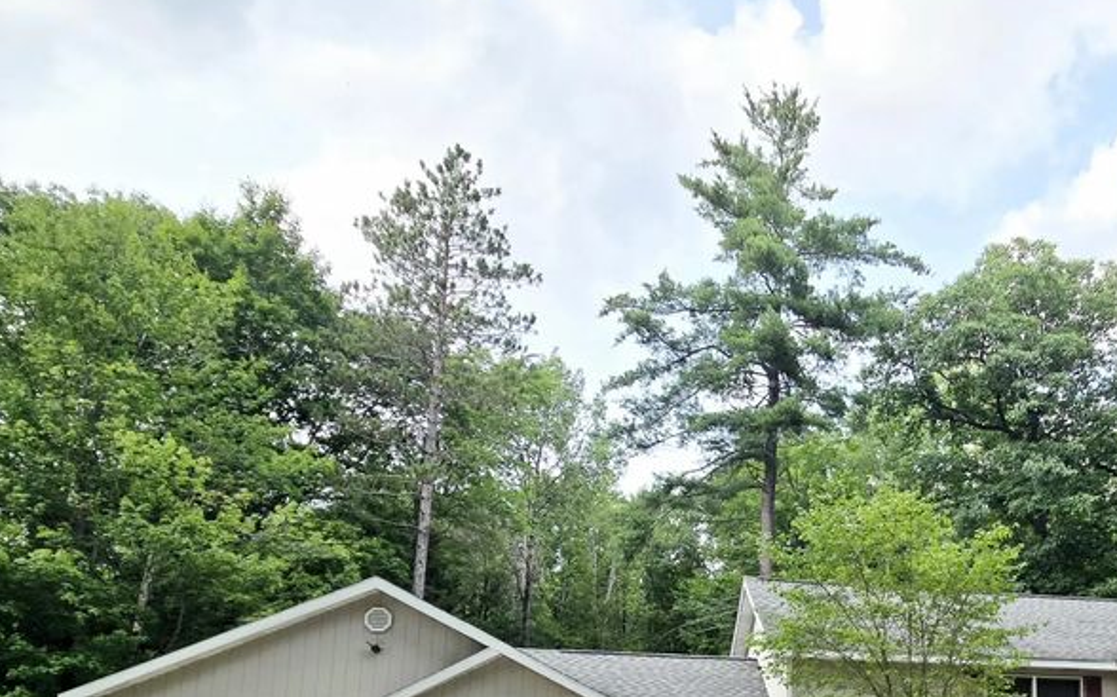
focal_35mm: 24
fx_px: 730
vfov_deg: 45.6
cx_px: 836
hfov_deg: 69.9
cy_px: 644
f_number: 2.2
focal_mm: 2.2
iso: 50
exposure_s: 1/714
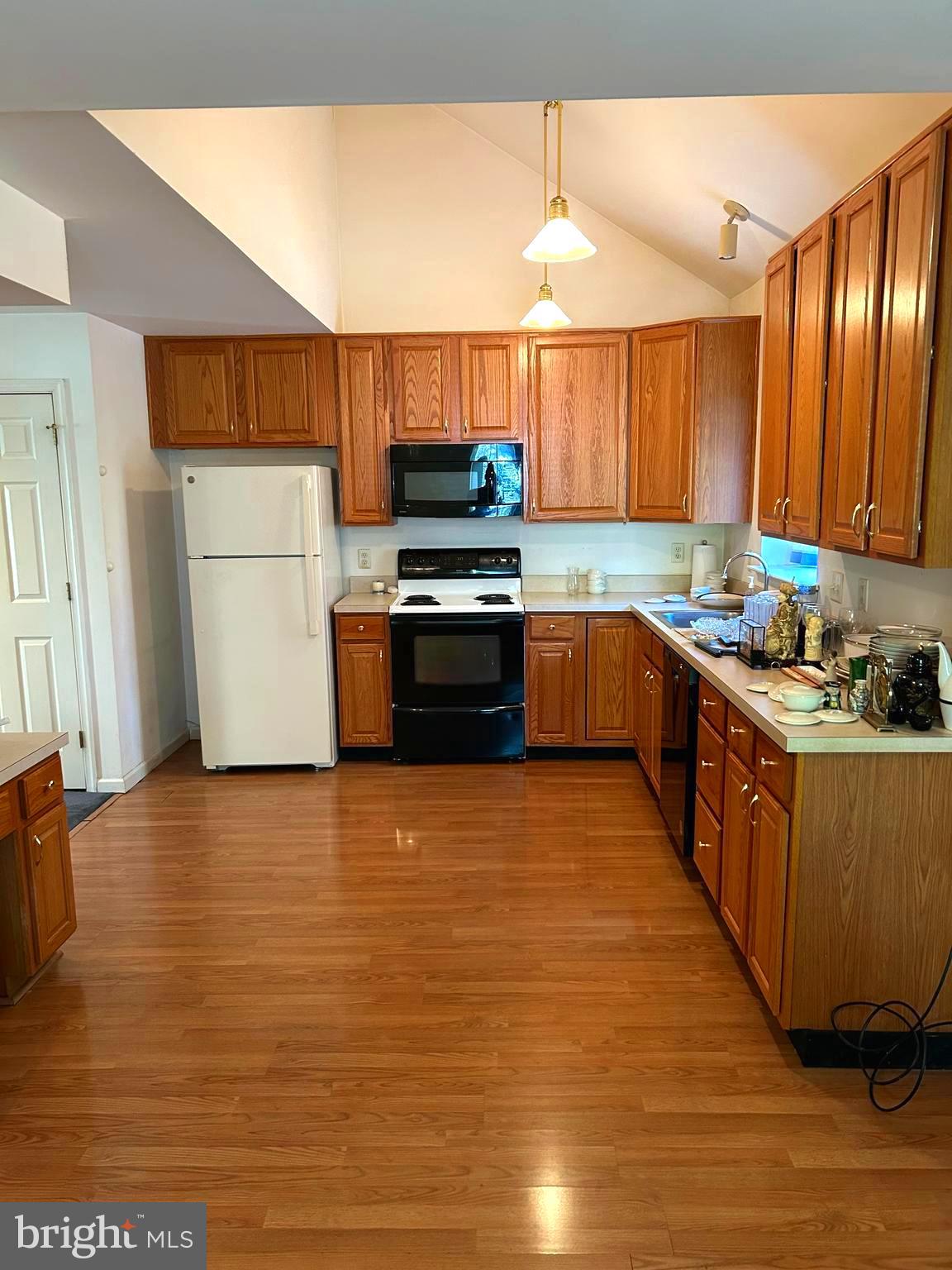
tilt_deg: -9.3
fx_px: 953
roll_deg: -0.4
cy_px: 635
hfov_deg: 53.1
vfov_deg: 67.3
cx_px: 476
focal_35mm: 26
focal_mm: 5.7
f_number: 1.5
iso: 250
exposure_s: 1/60
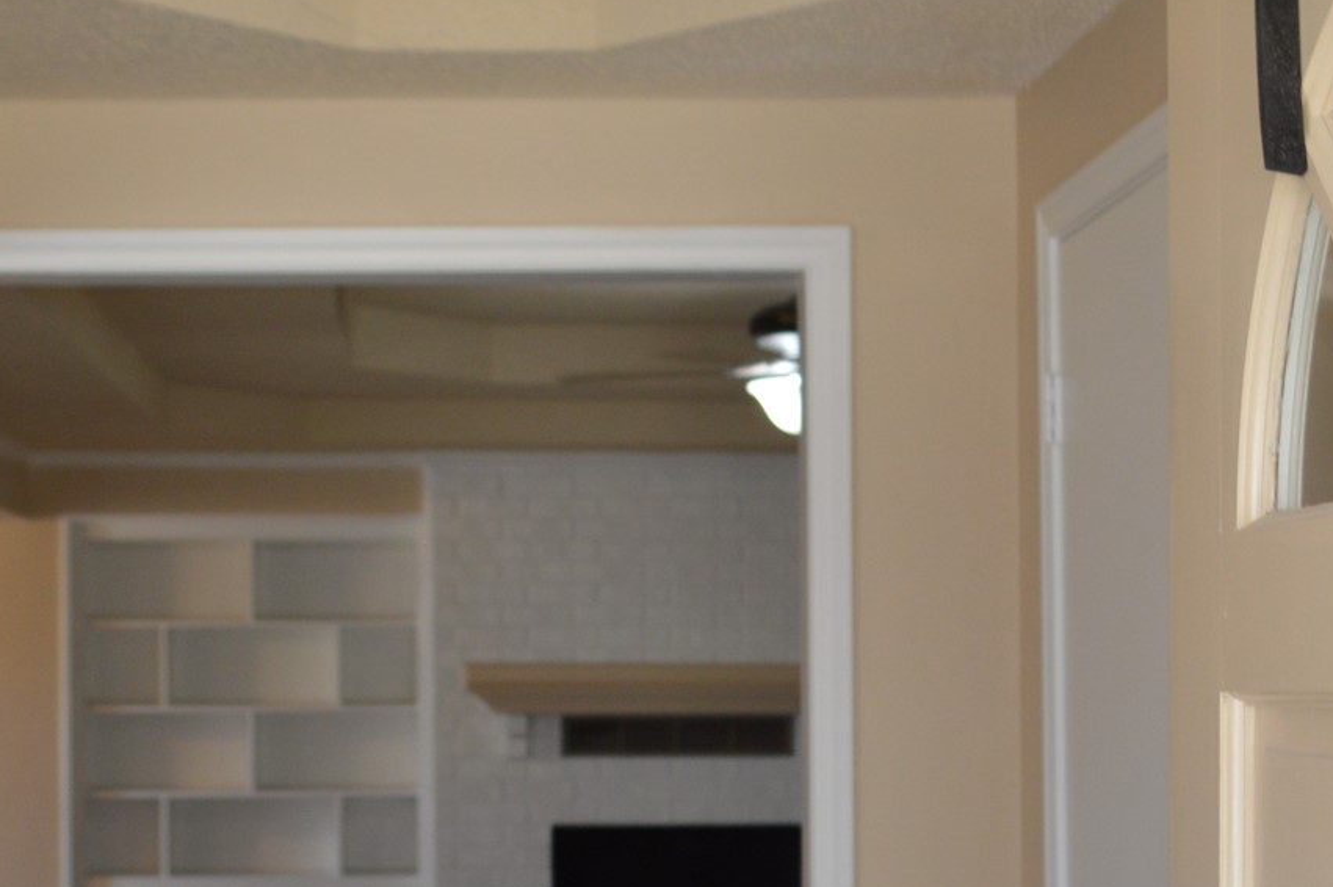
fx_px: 2553
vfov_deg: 19.6
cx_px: 563
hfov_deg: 29.2
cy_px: 636
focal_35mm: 69
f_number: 4
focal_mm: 18
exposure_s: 1/60
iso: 400
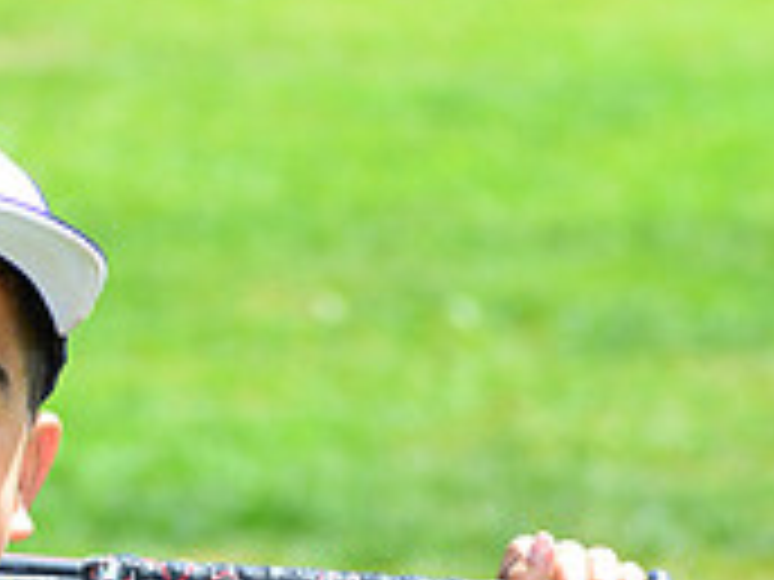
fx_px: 9056
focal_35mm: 405
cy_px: 839
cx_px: -117
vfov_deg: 3.7
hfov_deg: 4.9
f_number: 8
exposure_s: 1/200
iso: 200
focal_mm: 125
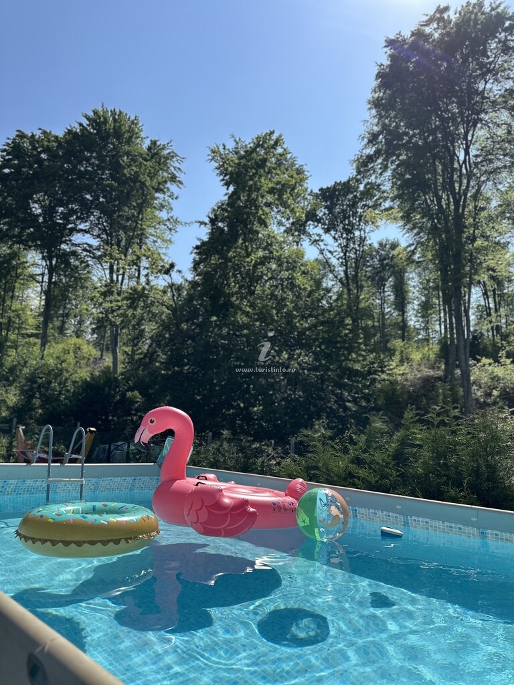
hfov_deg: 56.8
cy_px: 342
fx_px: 475
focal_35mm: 24
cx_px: 257
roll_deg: -2.5
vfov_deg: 71.6
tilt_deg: +11.9
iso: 80
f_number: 1.78
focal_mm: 6.86
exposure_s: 1/5000
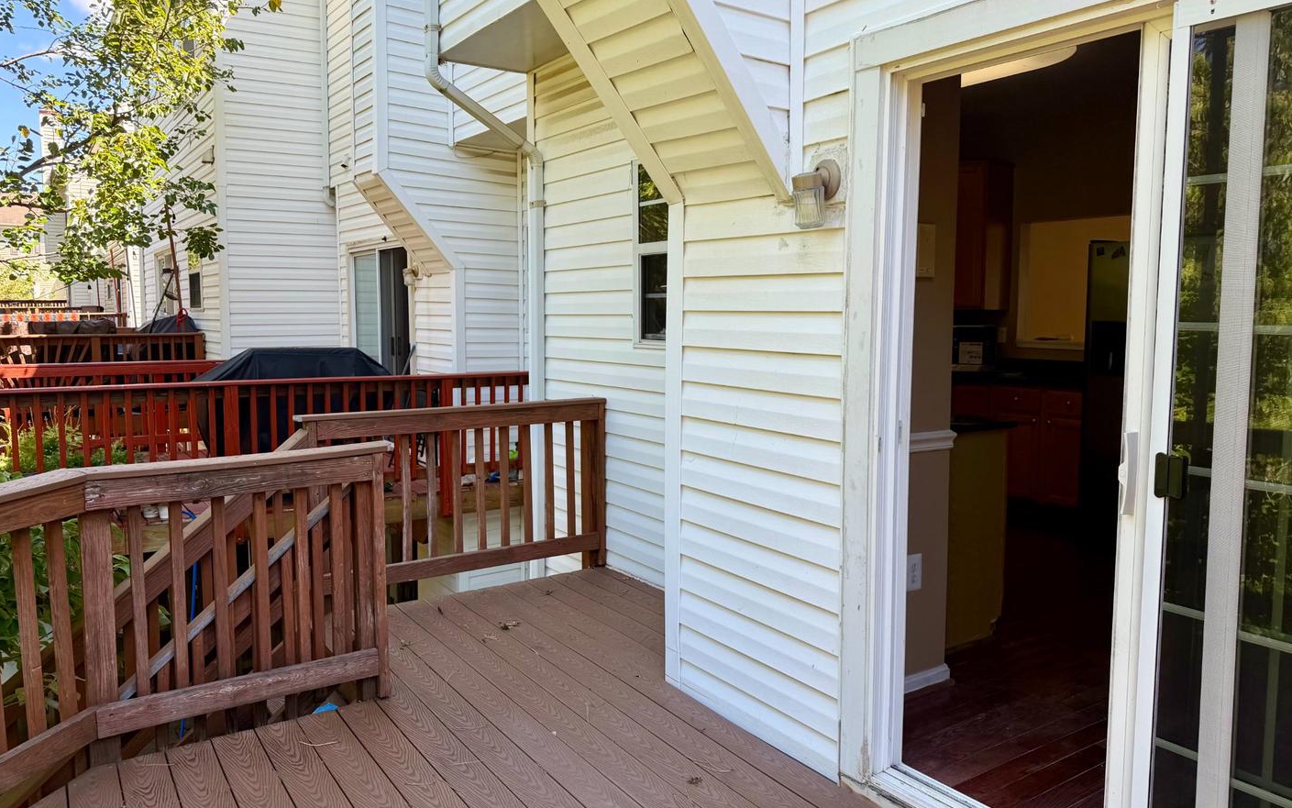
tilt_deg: -4.1
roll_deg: +0.1
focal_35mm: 26
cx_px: 642
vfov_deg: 47.6
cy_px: 372
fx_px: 916
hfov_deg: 70.4
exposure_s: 1/660
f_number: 1.78
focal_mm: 6.76
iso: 80
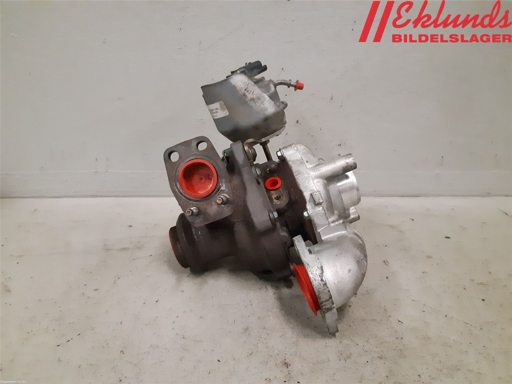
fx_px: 385
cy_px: 192
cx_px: 256
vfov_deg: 53.1
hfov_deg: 67.3
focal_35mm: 26
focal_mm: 3.93
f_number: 1.7
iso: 800
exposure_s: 1/235
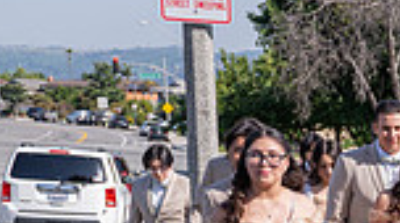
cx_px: 576
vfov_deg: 11.9
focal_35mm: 96
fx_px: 1017
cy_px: 342
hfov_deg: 19.7
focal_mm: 24
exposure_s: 1/800
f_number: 5.6
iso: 200
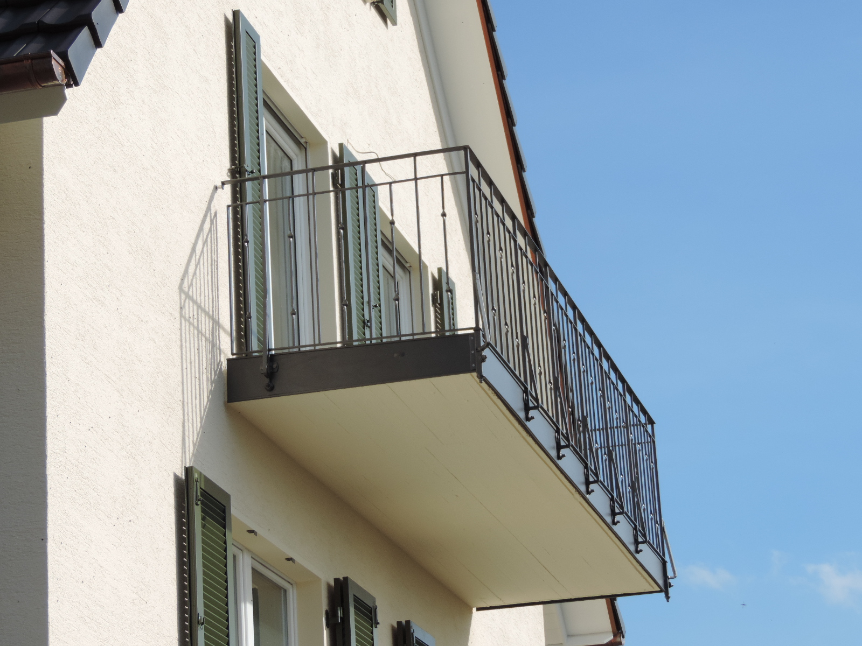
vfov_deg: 14.1
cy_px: 323
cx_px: 431
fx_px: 2615
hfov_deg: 18.7
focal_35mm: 105
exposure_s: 1/640
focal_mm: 18.7
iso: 80
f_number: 4.2
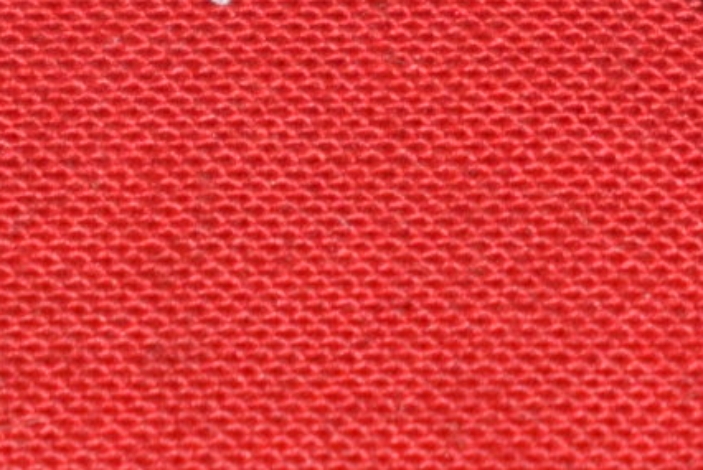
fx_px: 11328
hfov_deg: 3.6
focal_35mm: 580
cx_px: 378
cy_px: 25
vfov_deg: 2.4
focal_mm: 55
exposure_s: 1/125
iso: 640
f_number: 5.6
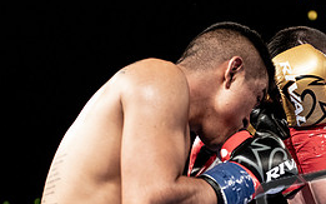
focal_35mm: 171
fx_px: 1519
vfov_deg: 7.6
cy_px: 200
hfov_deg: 12.2
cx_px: 231
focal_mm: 70
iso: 2000
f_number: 2.8
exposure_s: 1/1000
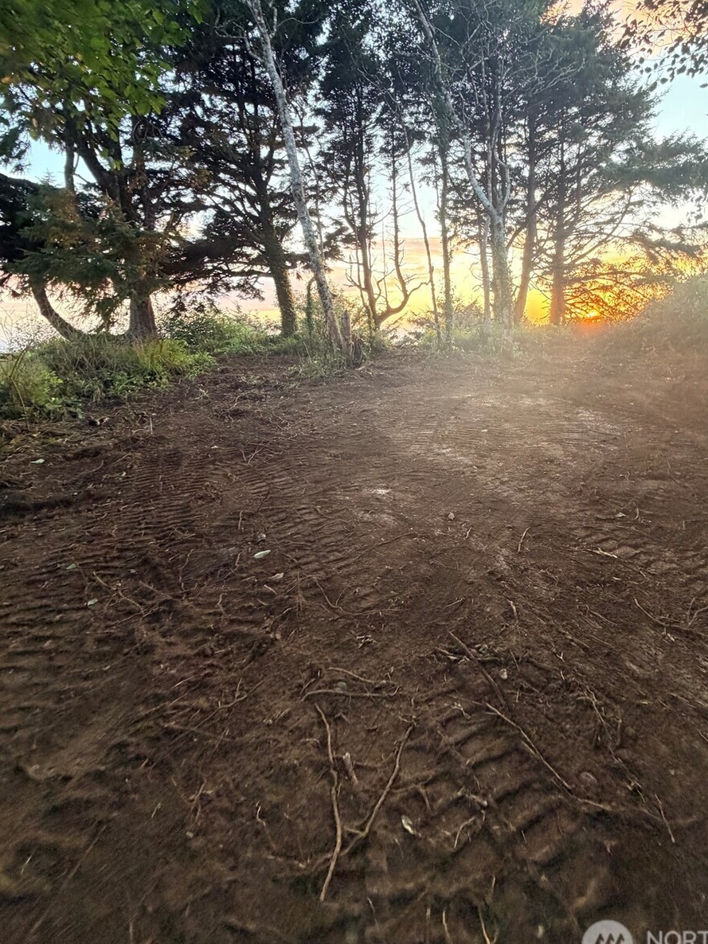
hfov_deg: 74.4
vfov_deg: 90.5
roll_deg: +0.5
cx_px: 395
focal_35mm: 17
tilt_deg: -8.1
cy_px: 410
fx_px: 464
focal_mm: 2.22
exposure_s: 1/62
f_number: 2.2
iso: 320
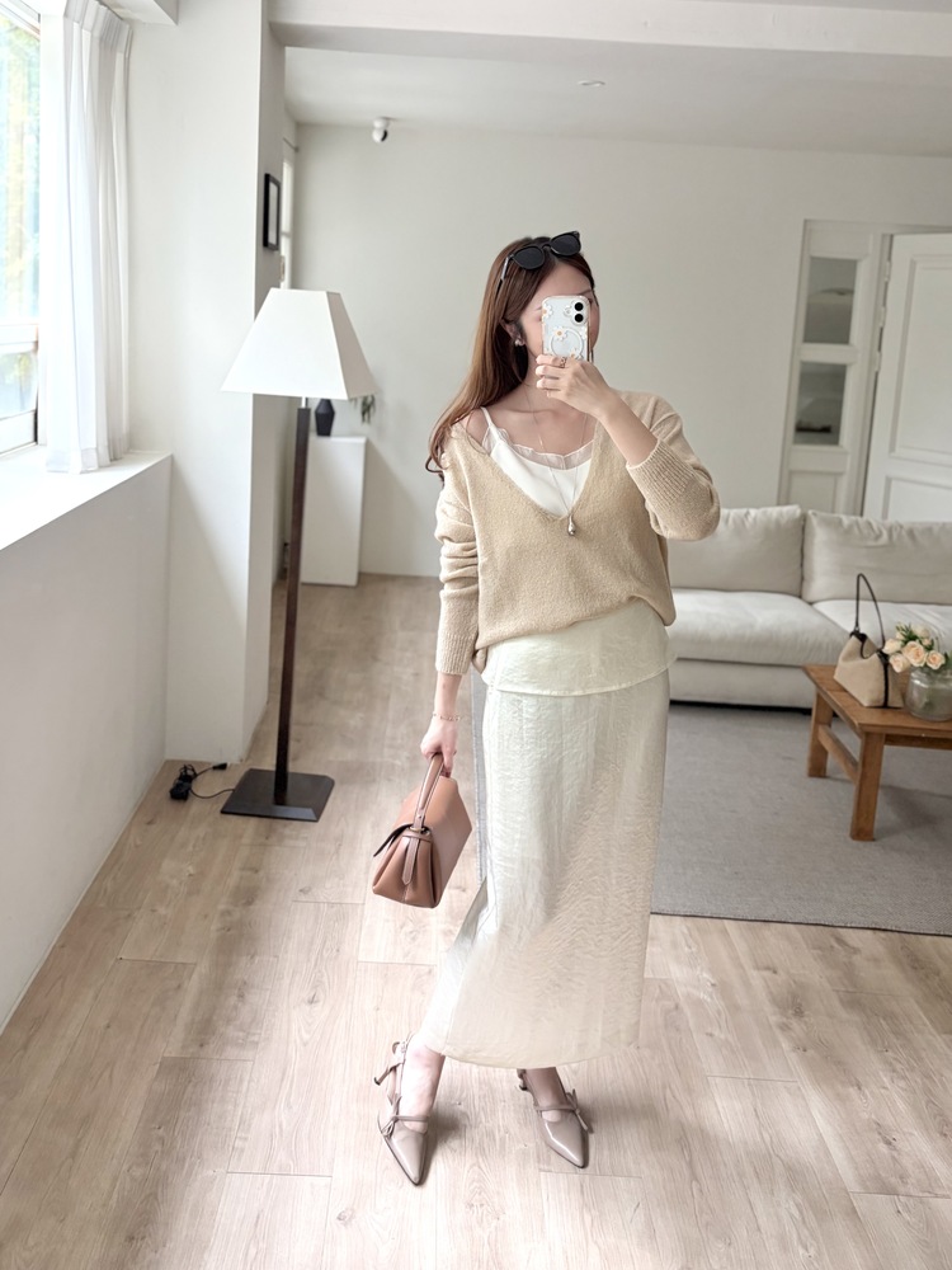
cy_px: 635
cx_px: 476
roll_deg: -3.6
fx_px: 953
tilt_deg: -11.5
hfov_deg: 53.1
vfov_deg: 67.3
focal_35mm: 26
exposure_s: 1/60
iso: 160
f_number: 1.6
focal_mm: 5.96
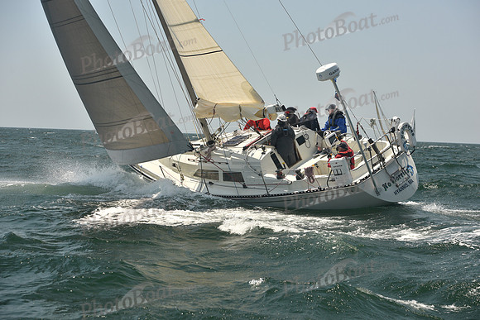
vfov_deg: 19.5
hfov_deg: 28.8
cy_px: 160
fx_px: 934
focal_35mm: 70
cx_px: 240
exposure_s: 1/640
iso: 250
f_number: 5.6
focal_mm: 70
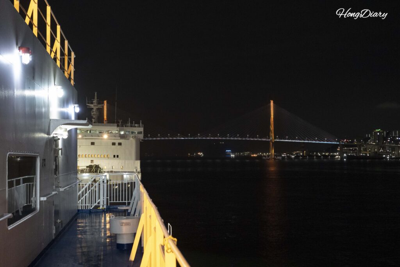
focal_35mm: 48
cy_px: 134
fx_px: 533
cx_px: 200
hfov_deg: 41.1
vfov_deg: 28.1
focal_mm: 48
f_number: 5.6
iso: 12800
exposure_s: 1/50
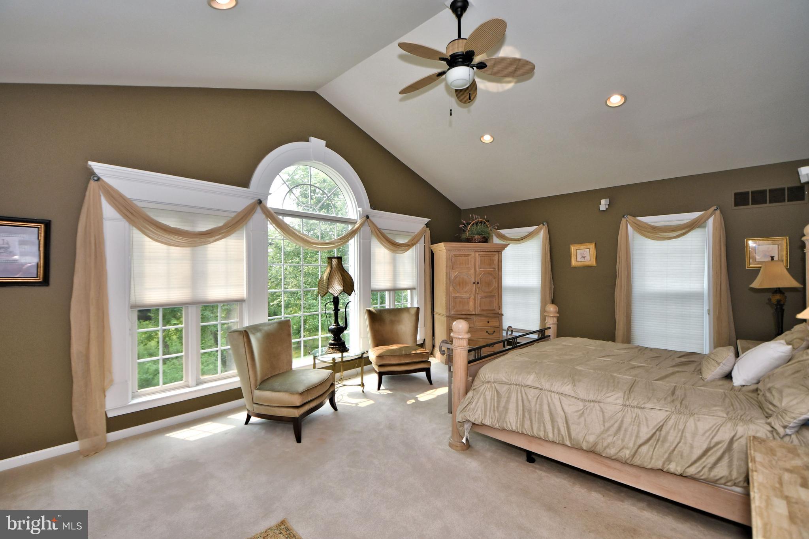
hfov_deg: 100.4
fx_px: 337
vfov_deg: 77.3
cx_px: 404
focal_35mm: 15
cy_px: 270
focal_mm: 10
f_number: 4.5
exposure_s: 1/200
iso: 250
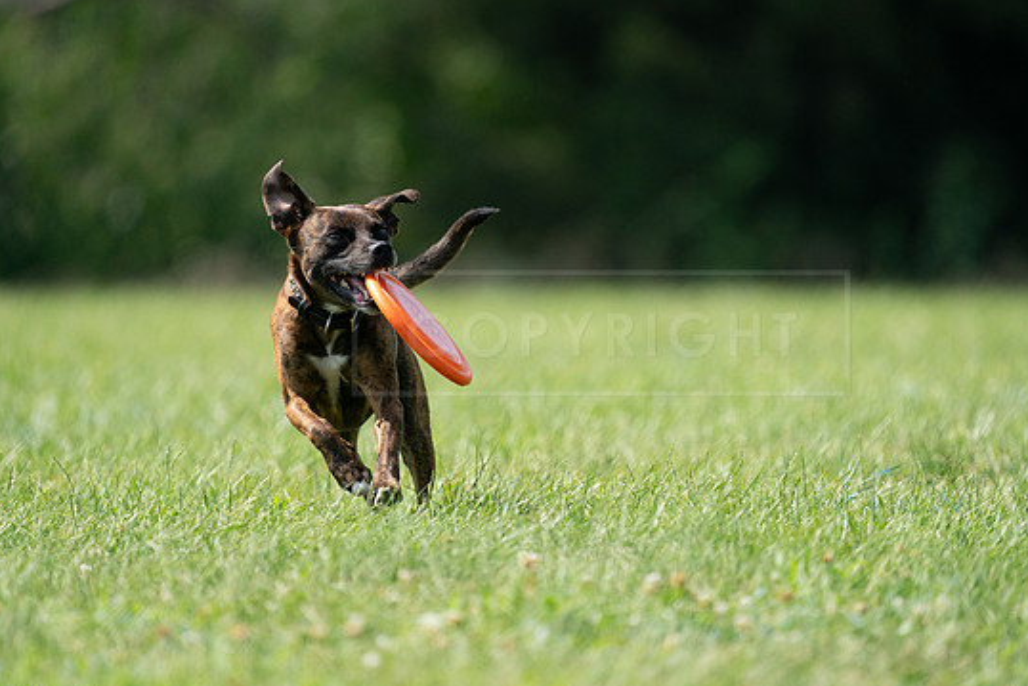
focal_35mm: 627
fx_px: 17908
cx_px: 535
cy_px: 366
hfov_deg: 3.3
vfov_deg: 2.2
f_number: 6.3
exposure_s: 1/4000
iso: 1600
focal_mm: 582
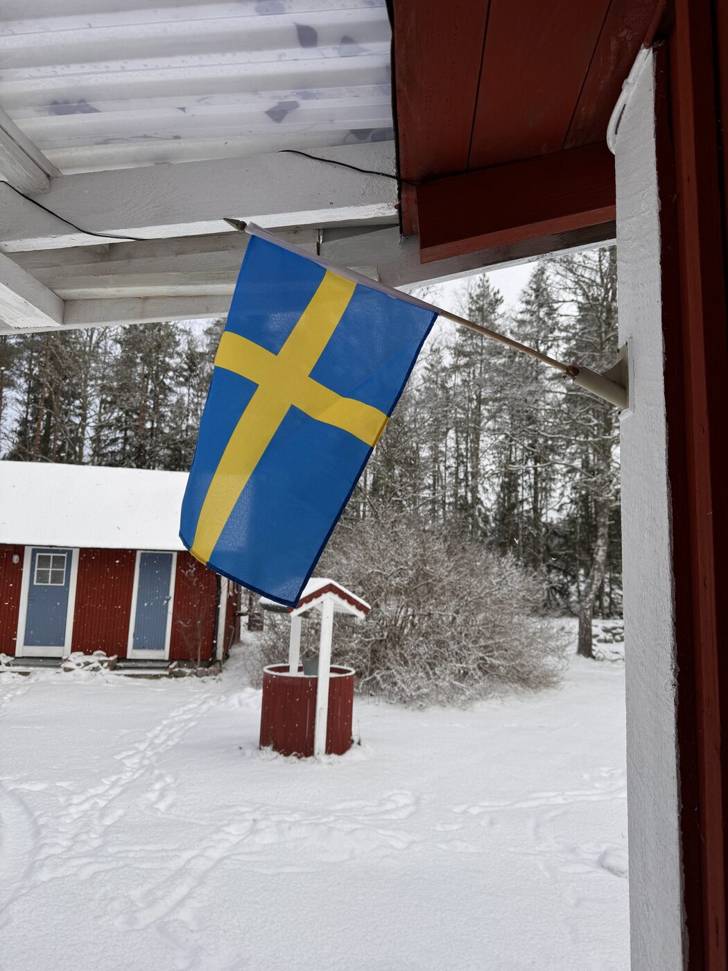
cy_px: 486
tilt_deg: +7.3
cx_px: 364
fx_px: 673
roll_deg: -2.3
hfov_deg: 56.8
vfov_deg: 71.6
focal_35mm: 24
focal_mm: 6.86
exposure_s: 1/1637
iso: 80
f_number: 1.78
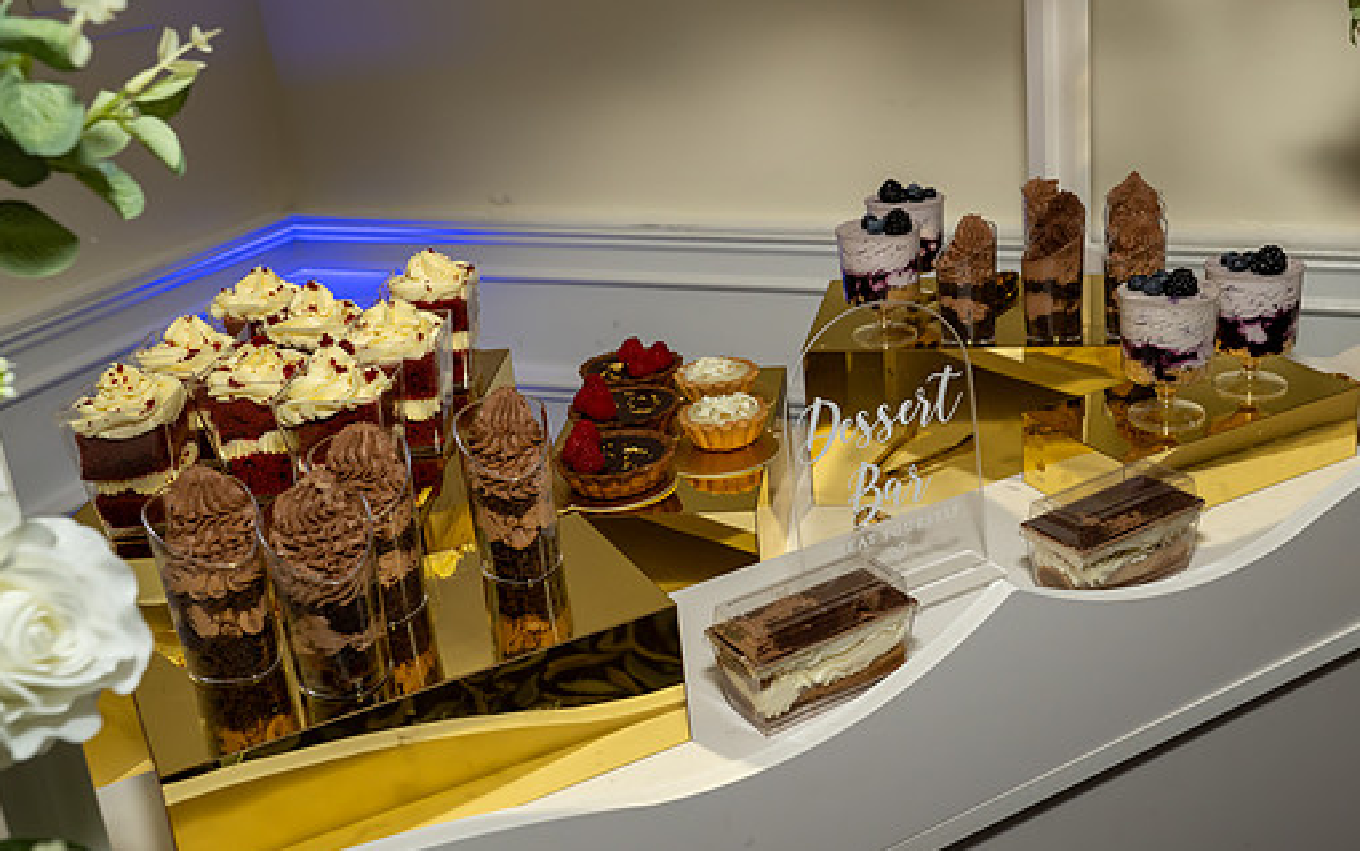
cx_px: 854
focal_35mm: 40
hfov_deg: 48.8
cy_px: 371
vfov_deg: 32.0
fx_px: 1483
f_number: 7.1
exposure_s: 1/250
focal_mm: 30
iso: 640
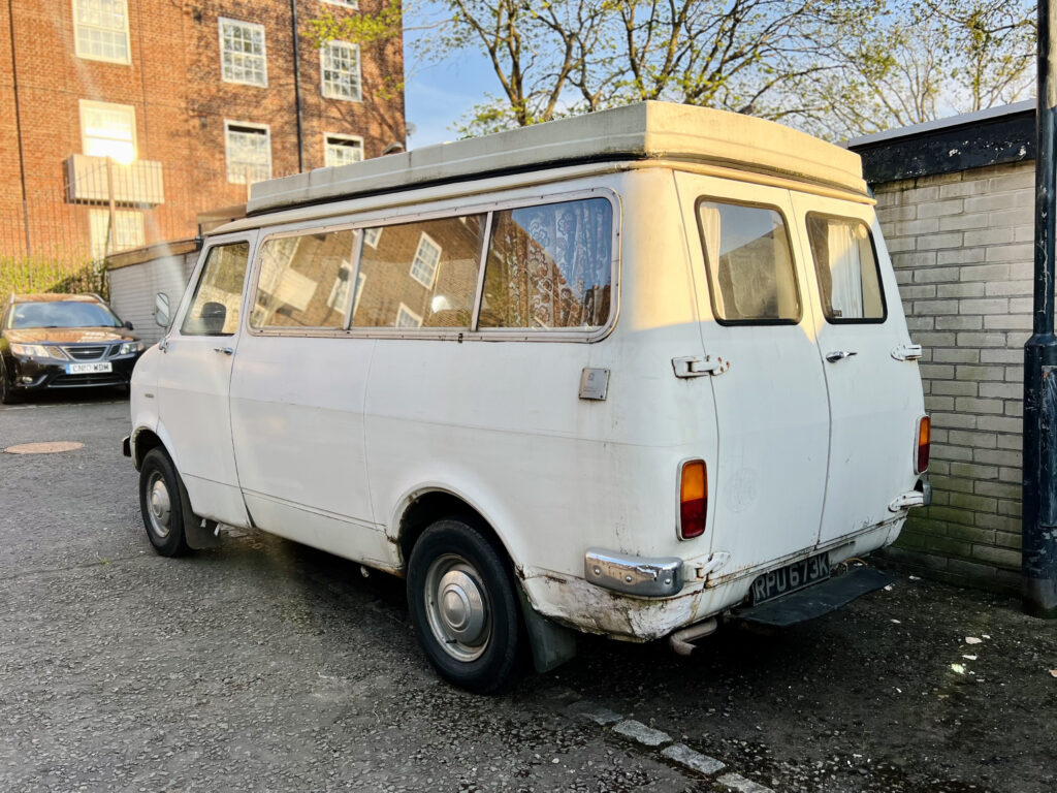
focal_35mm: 26
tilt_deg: -4.3
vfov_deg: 53.1
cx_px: 528
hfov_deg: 67.3
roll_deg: +0.1
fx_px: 794
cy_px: 396
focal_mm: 5.7
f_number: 1.5
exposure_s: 1/1009
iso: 50
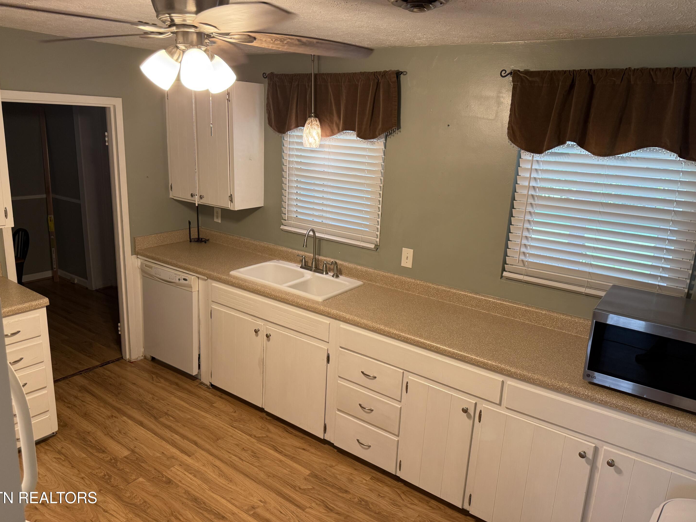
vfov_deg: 54.9
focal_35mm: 25
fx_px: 503
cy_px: 251
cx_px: 345
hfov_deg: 69.4
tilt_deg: -13.9
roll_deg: -3.0
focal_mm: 6.76
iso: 160
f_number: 1.78
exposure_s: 1/60
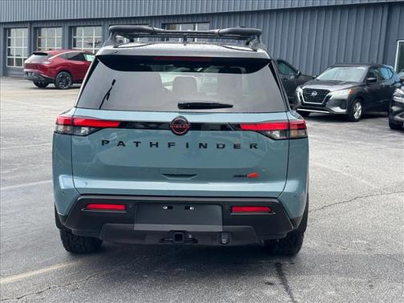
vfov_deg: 30.3
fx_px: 560
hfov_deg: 39.7
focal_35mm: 48
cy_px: 152
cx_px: 202
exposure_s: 1/664
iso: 64
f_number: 1.78
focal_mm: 6.76
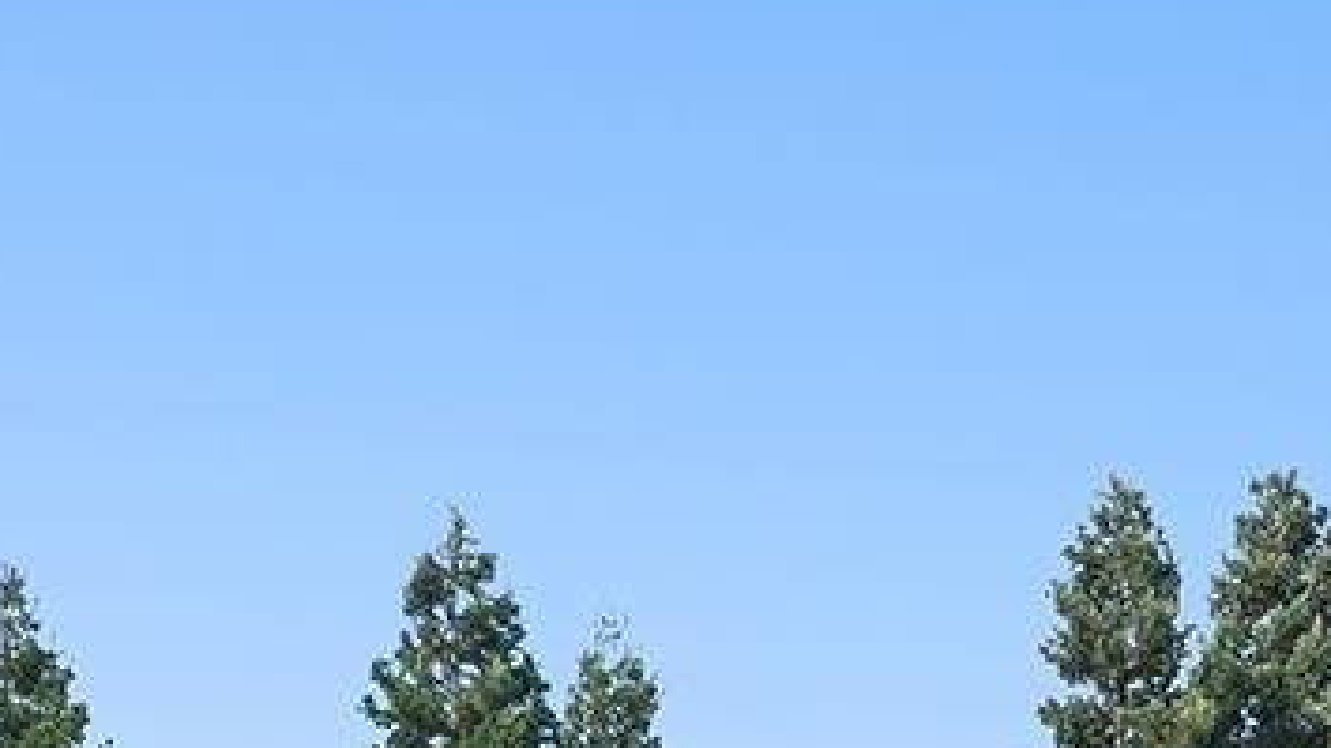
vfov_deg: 11.9
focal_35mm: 83
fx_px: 2917
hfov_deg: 25.5
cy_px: 1785
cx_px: 951
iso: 400
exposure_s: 1/80
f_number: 22
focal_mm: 15.5
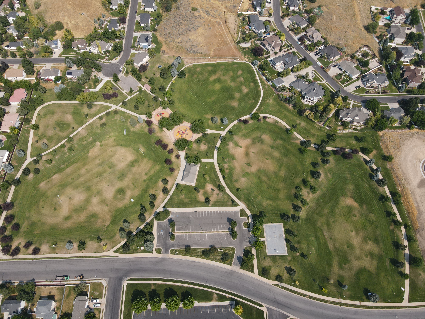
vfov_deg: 56.8
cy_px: 160
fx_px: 295
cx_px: 212
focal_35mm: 24
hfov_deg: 71.6
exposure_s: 1/640
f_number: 2.8
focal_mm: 4.5
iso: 100
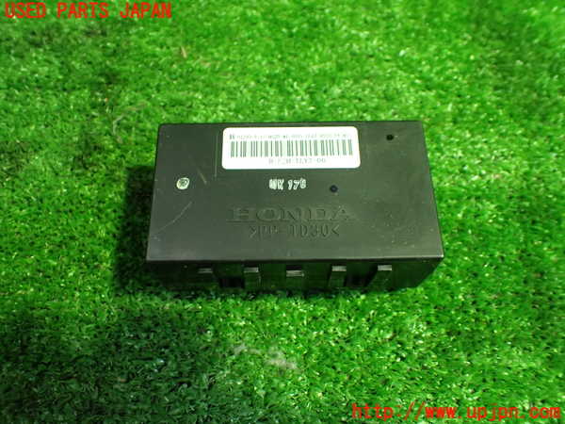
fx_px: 490
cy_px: 212
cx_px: 282
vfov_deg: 46.8
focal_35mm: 30
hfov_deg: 60.0
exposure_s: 1/80
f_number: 2.3
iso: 800
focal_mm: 5.4
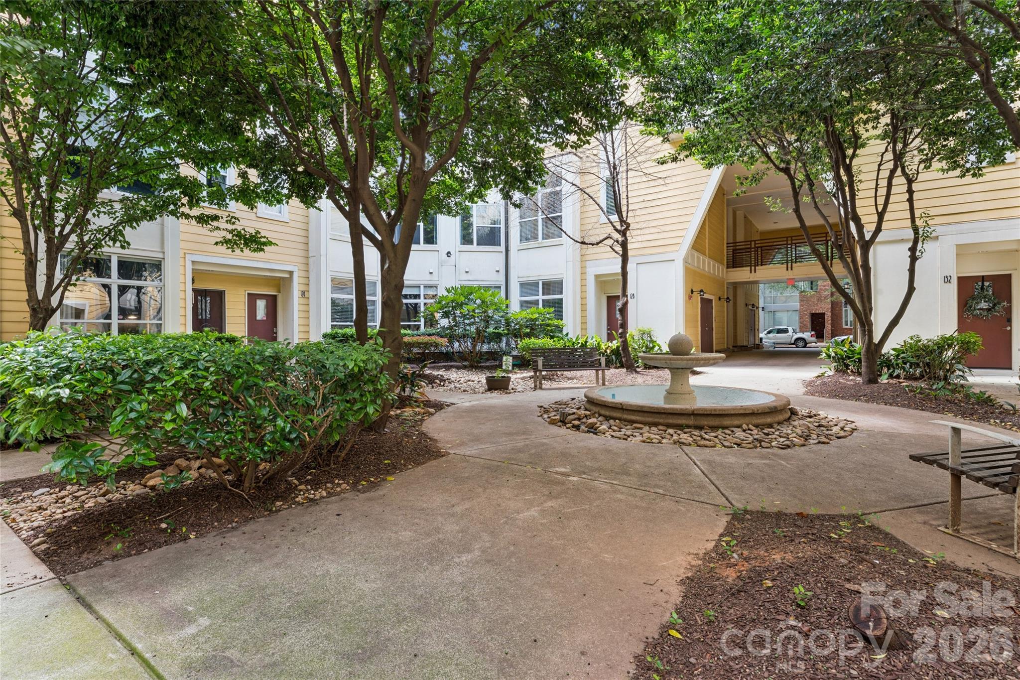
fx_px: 470
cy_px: 340
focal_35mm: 17
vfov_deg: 71.7
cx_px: 510
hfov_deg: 94.6
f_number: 13
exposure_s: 1/4
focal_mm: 16.6
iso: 100
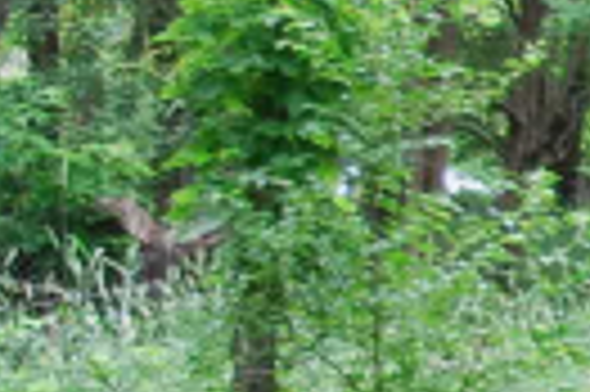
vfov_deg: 9.4
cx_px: 1304
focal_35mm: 146
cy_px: 324
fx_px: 2387
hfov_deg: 12.0
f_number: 4.2
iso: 200
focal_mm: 17
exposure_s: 1/60
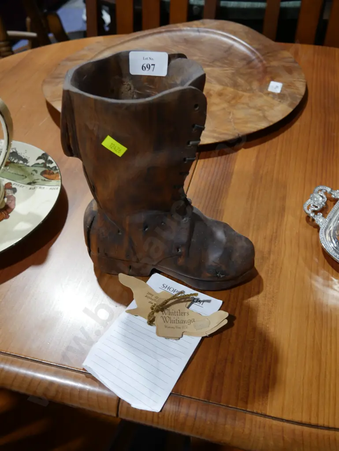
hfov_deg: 44.2
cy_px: 226
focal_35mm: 32
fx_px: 417
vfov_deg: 56.8
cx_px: 170
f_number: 3.6
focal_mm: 16
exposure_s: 1/60
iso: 250
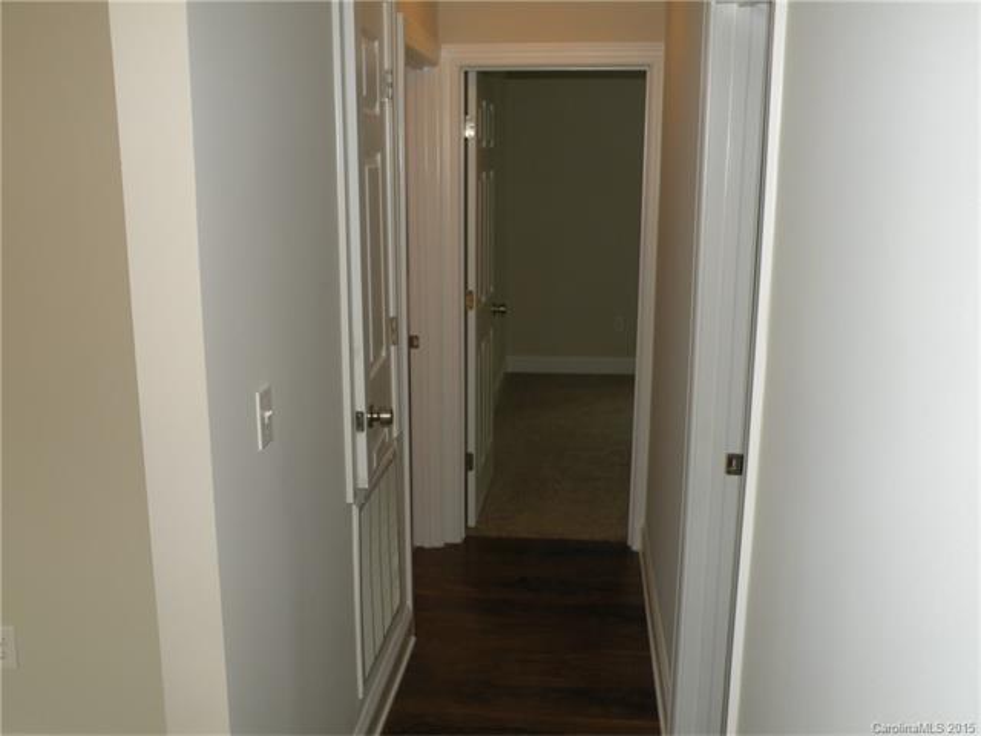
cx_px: 490
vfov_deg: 42.9
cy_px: 368
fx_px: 935
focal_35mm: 33
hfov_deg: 55.4
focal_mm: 5.8
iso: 64
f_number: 3.2
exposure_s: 1/48.8
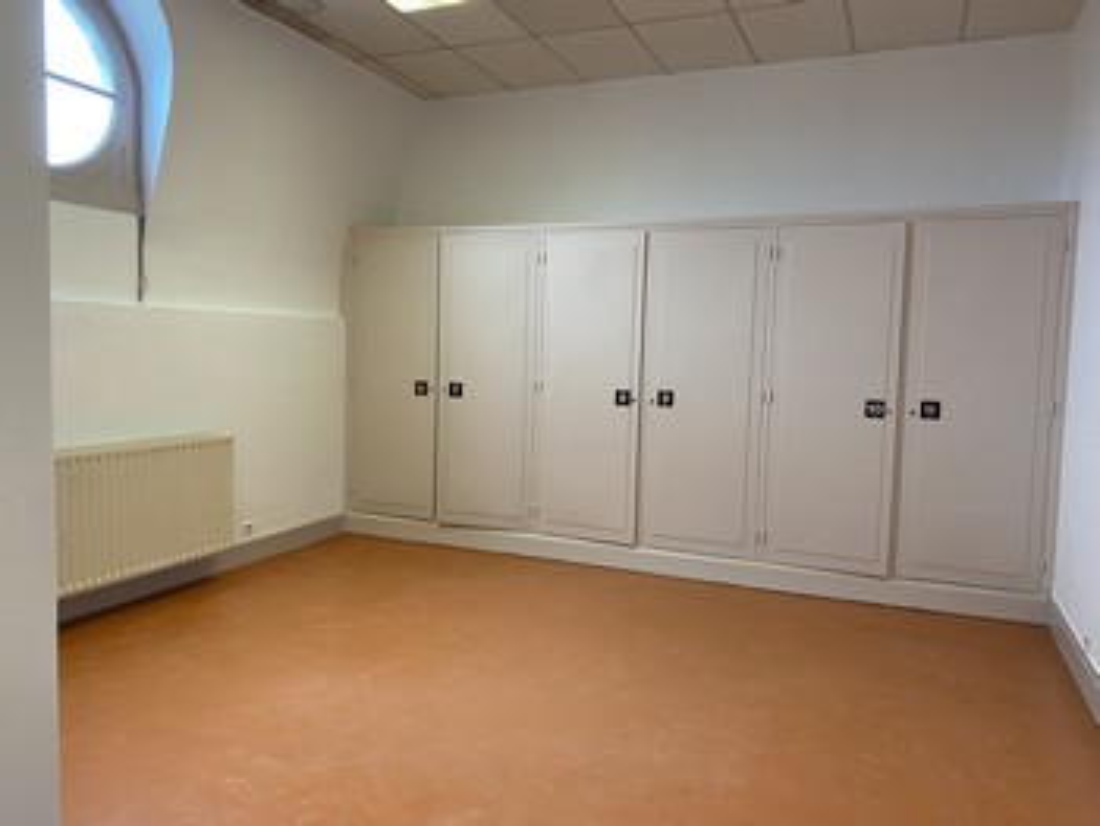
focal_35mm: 26
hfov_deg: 67.3
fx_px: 827
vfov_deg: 53.1
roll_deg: -1.3
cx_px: 550
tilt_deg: -5.5
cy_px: 413
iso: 100
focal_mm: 4.25
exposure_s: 1/50
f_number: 1.8
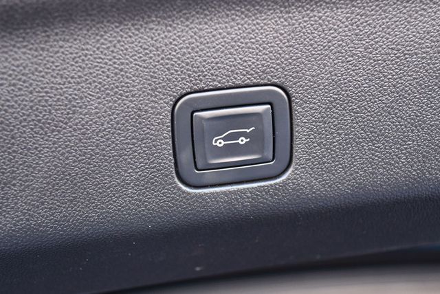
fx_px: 636
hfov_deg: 38.2
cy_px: 147
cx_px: 220
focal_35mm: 52
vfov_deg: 26.0
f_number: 4.2
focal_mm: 26
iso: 1000
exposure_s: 1/125
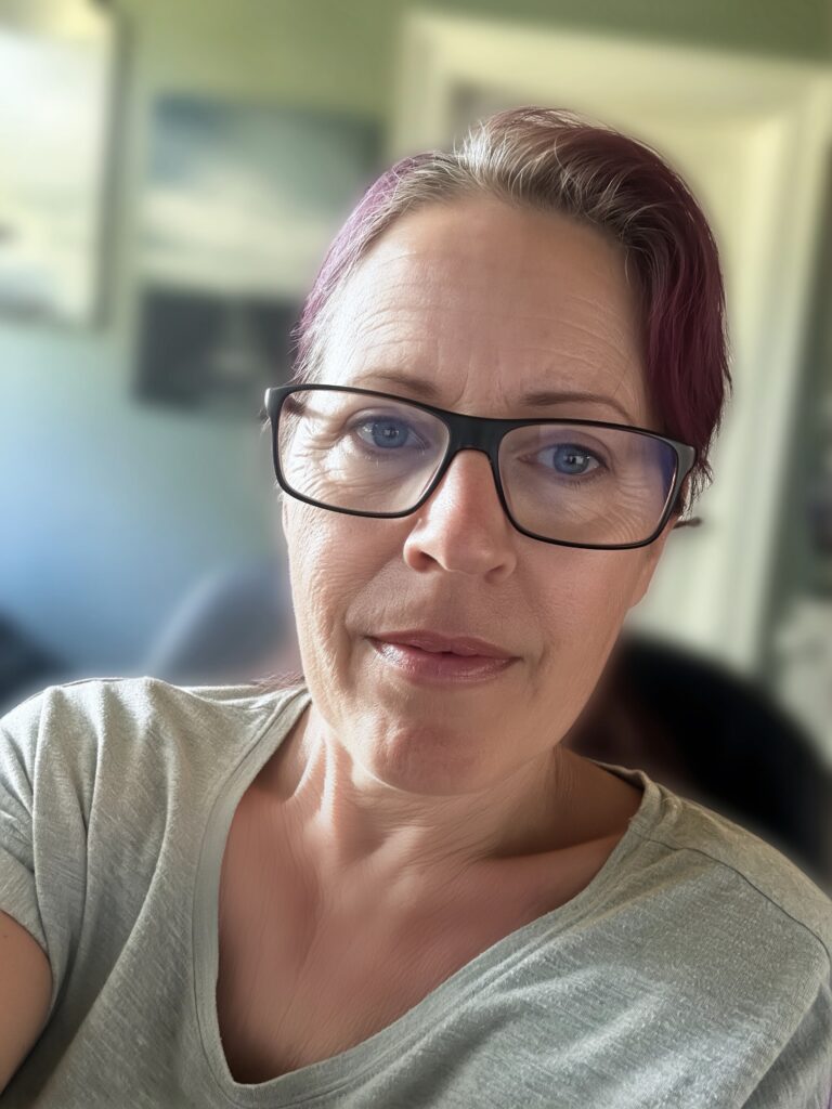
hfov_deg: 46.8
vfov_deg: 60.0
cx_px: 416
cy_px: 554
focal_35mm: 30
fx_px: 961
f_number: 1.9
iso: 320
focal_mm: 2.69
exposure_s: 1/58
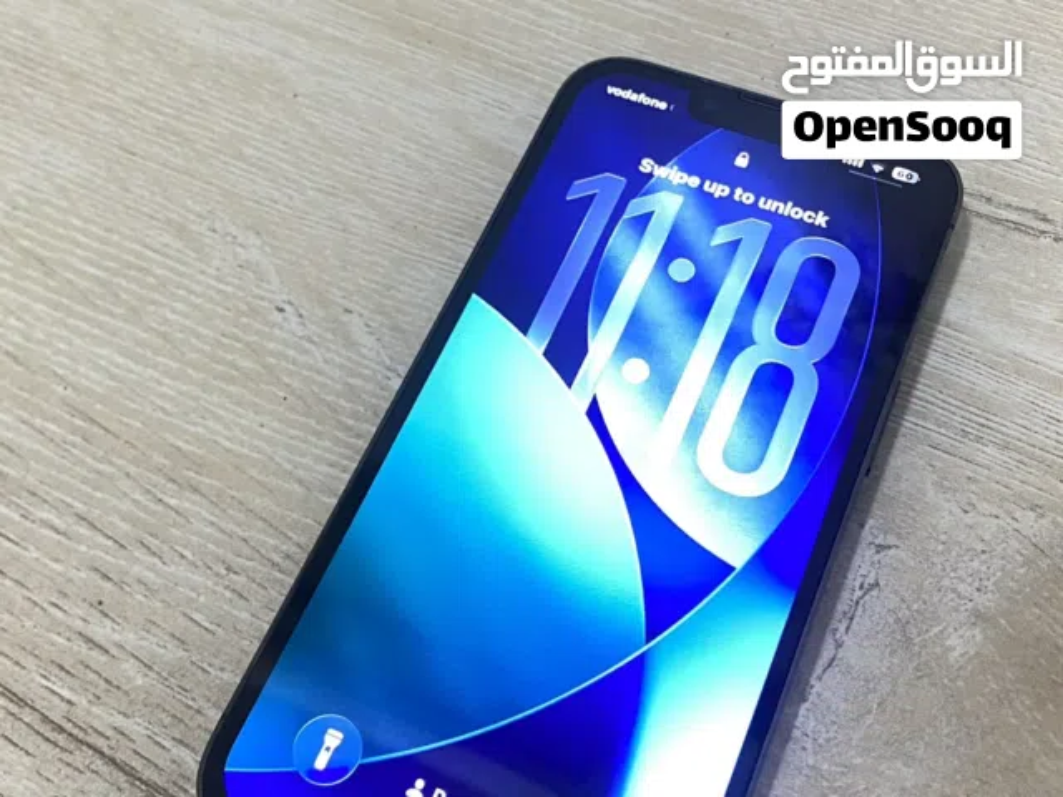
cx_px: 532
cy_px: 398
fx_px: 798
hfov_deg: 67.3
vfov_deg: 53.1
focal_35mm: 26
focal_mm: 4.25
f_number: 1.8
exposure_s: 1/50
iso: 200
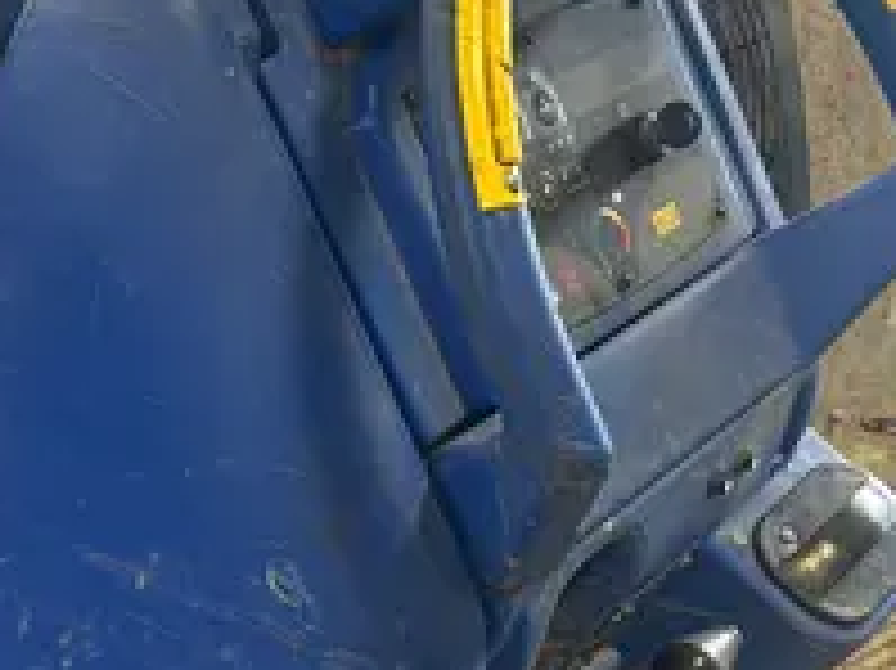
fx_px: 1863
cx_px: 140
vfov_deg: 20.2
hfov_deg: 26.4
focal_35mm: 72
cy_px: 528
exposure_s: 1/60
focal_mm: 5.7
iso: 125
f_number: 1.5
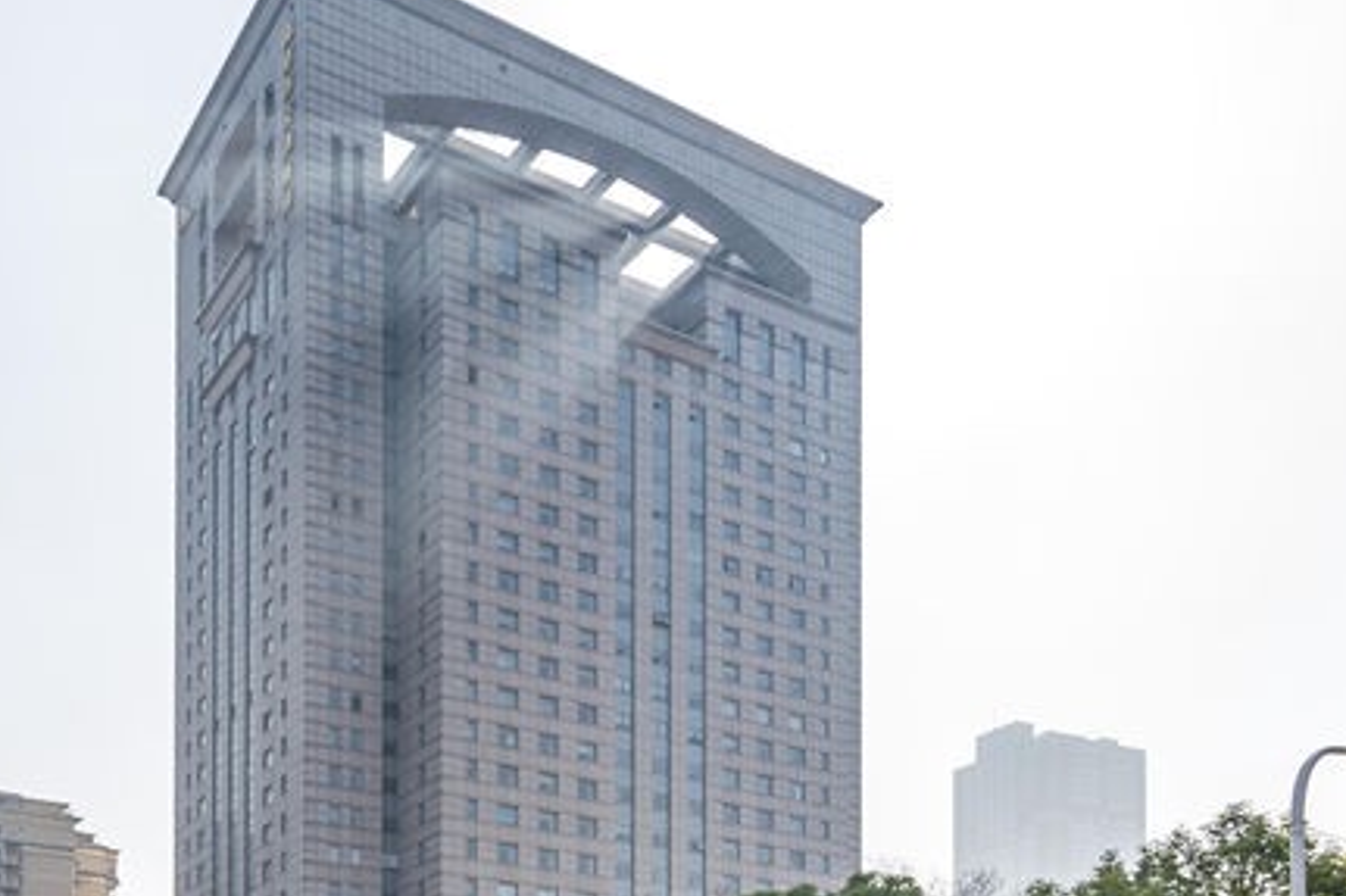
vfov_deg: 48.8
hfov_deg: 67.0
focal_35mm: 26
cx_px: 418
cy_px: 582
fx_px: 972
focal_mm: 14
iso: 100
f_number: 8
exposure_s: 1/250
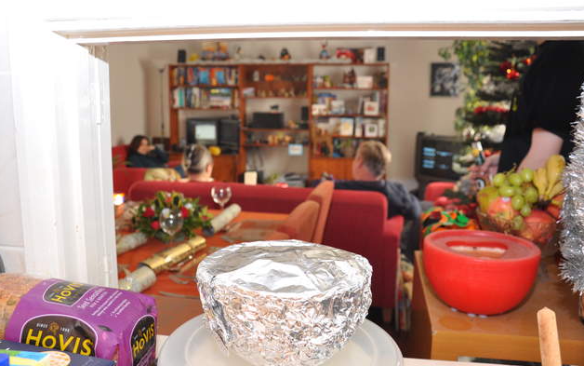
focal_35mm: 28
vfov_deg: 44.5
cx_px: 288
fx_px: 446
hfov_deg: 66.4
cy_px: 169
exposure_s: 1/60
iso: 640
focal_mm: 18
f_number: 5.6
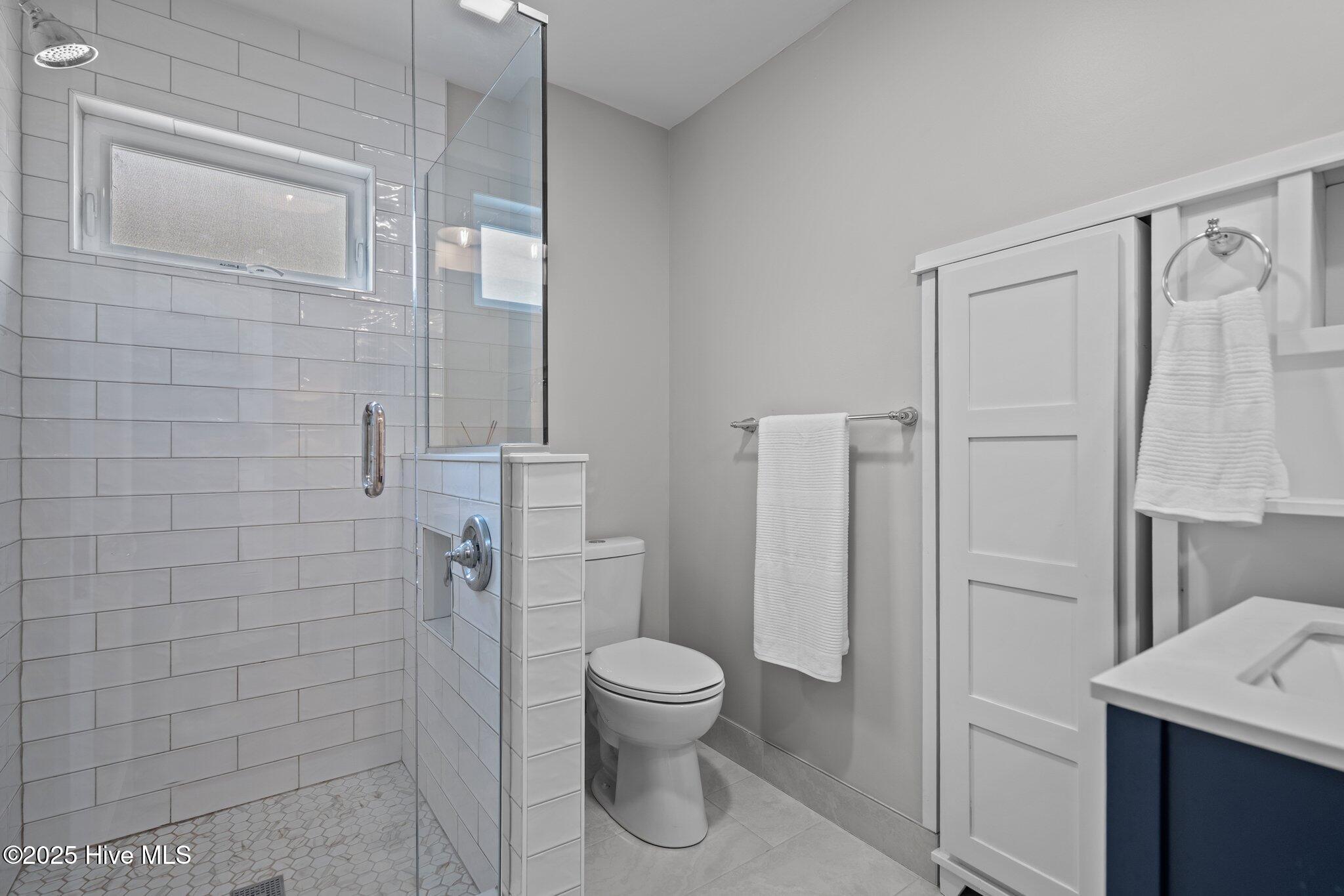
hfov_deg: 96.7
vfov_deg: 73.7
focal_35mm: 16
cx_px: 672
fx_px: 597
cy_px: 448
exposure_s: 1/6
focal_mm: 16
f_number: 4
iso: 320
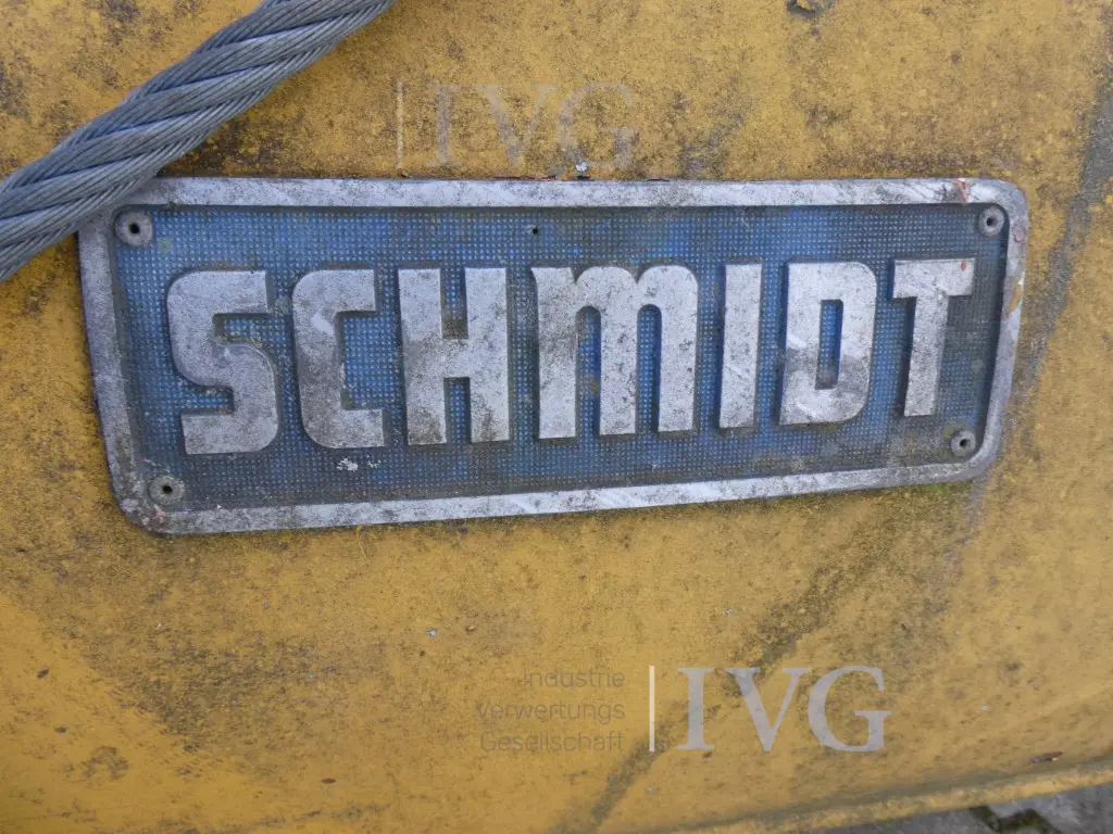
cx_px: 556
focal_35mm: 24
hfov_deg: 71.6
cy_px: 417
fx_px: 772
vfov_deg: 56.8
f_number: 3.3
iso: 80
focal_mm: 4.3
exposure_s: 1/160
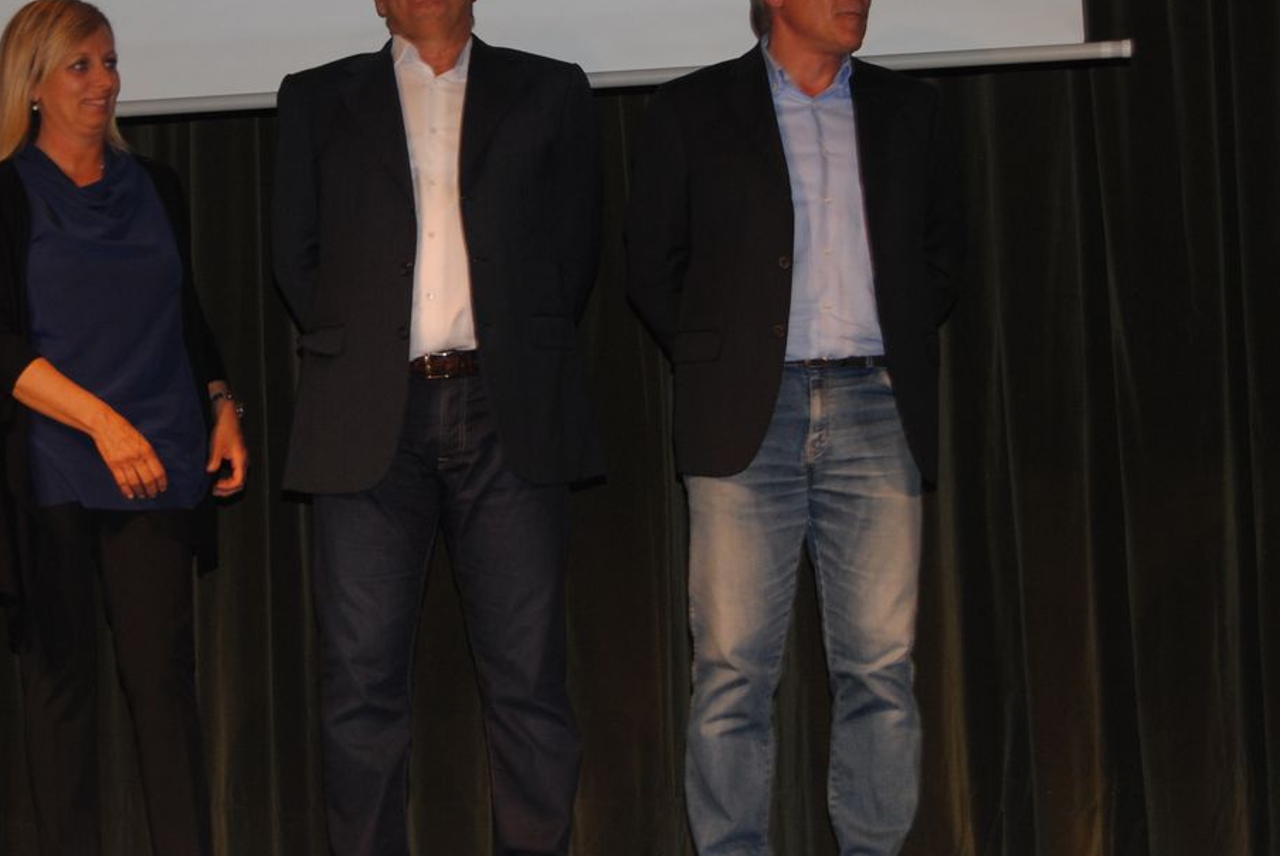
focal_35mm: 101
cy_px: 344
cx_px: 315
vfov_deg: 13.6
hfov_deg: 20.0
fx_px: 3595
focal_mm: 38
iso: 200
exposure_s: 1/60
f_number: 4.8
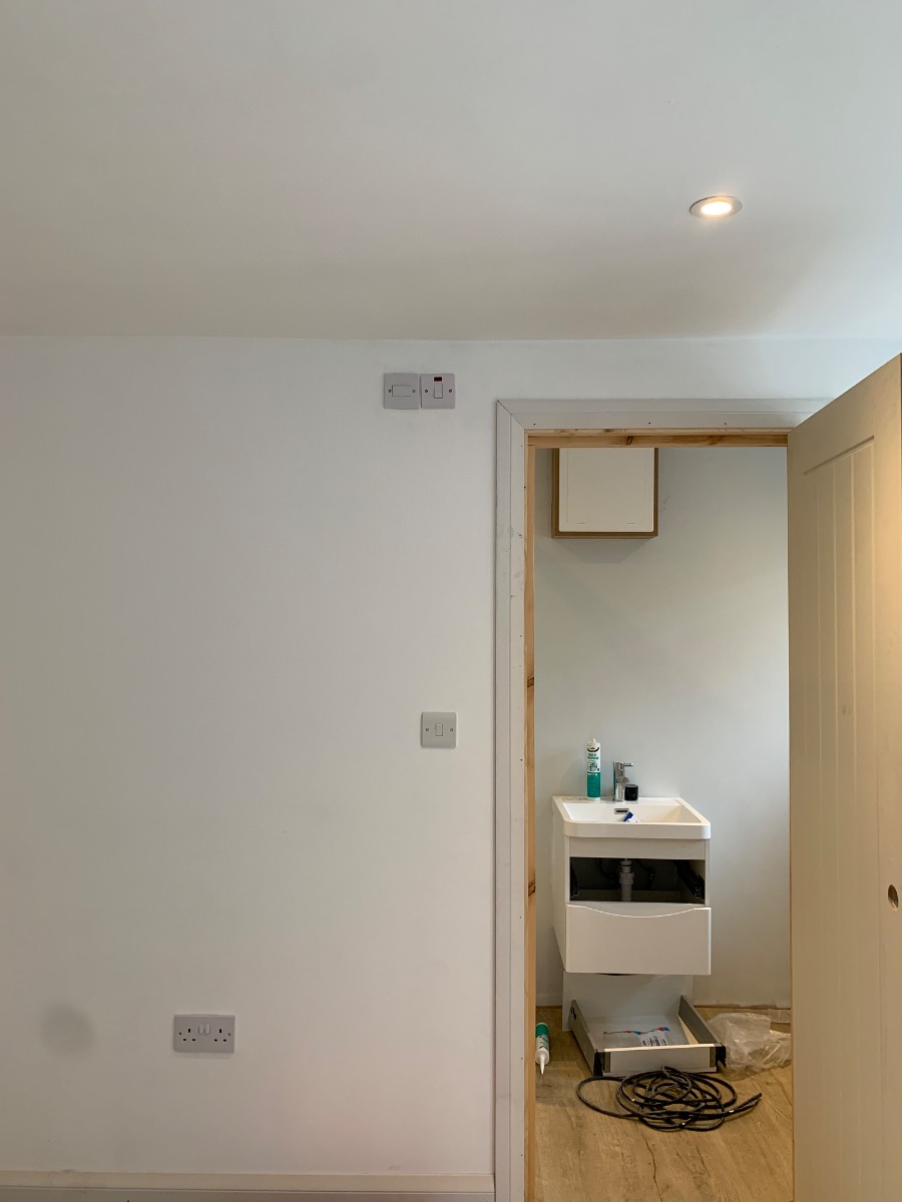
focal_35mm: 26
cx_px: 451
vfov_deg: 67.3
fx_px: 903
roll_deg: -0.2
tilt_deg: +2.8
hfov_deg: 53.1
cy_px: 601
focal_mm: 4.25
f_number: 1.8
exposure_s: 1/83
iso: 100
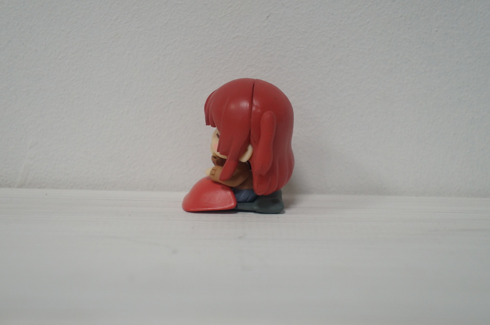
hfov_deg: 27.0
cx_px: 245
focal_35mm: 75
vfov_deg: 18.1
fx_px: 1019
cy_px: 162
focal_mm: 50
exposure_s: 1/80
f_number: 5
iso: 1250
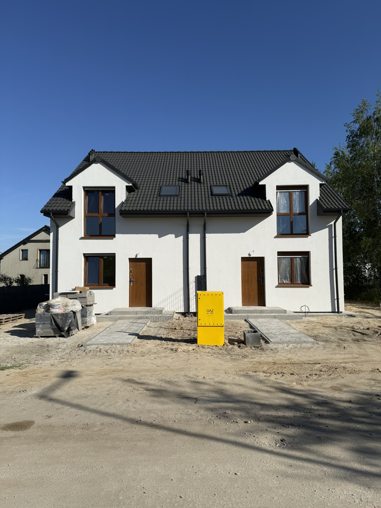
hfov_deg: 56.8
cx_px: 190
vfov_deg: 71.6
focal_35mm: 24
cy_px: 254
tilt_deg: +4.3
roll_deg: +0.8
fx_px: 352
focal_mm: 6.76
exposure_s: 1/6711
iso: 80
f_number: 1.78
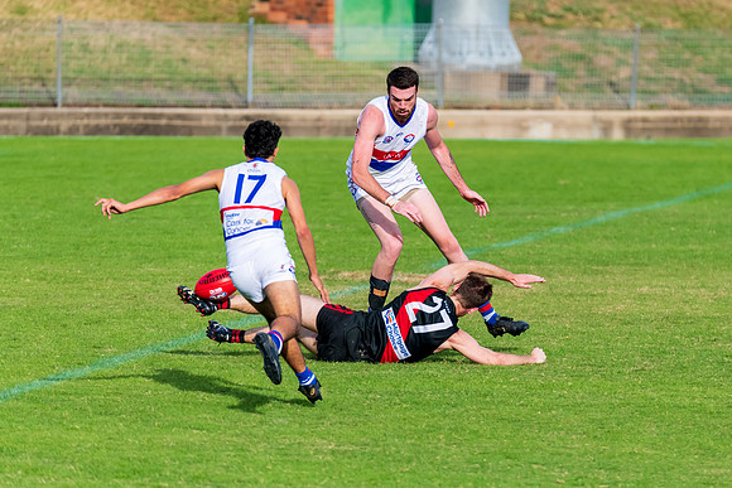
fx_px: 11401
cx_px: 452
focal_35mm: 561
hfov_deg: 3.7
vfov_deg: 2.5
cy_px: 222
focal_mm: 450
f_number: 6
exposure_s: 1/3200
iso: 1000
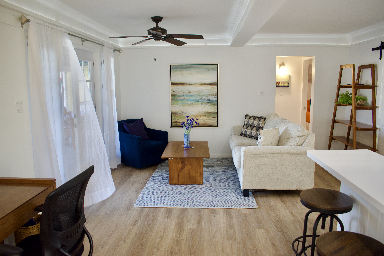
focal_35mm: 27
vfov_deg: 47.9
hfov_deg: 67.4
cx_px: 192
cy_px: 128
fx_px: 288
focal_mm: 18
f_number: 4
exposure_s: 1/60
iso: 400
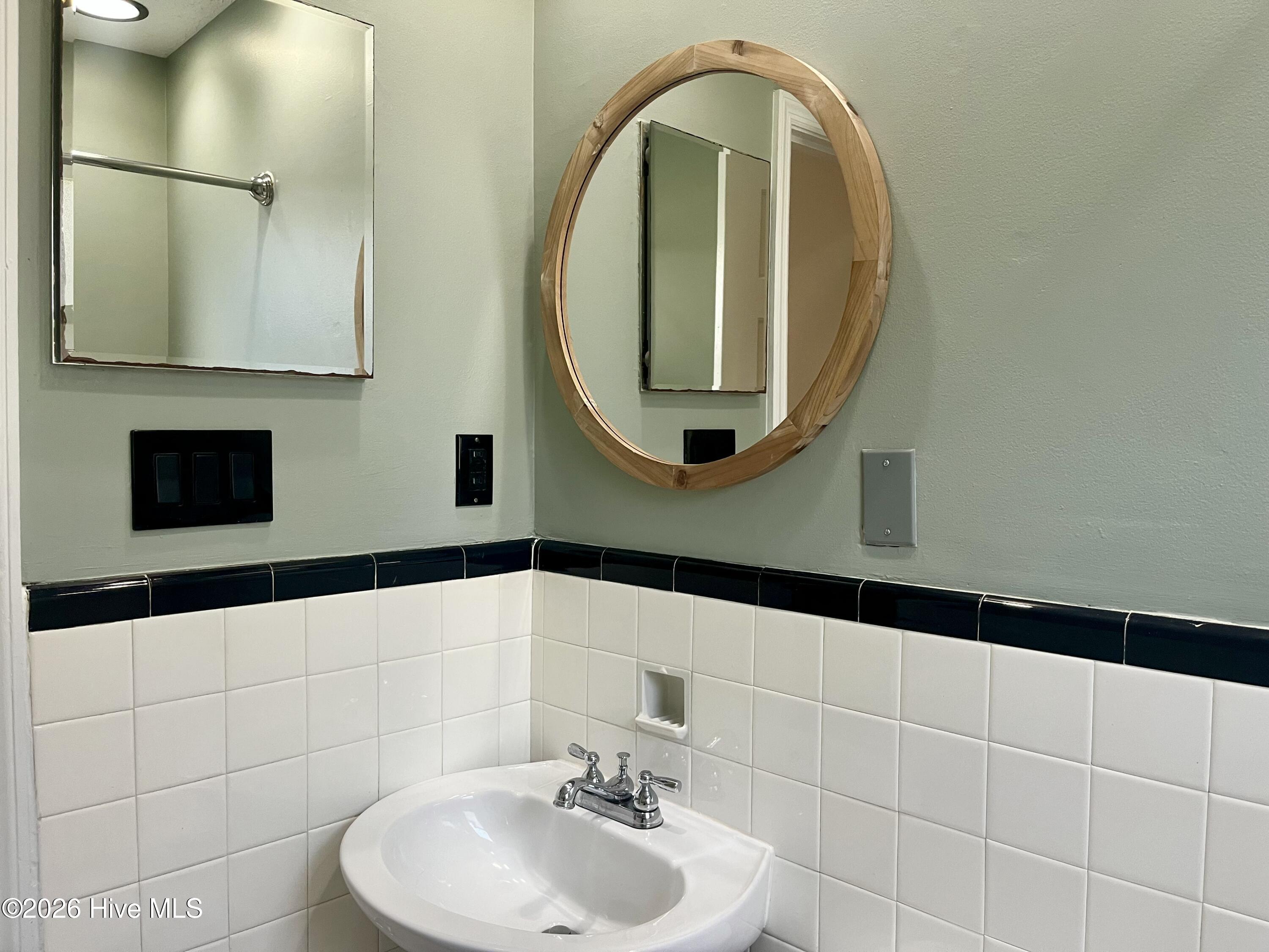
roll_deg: -0.3
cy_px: 476
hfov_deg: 67.3
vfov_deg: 53.1
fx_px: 953
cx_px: 634
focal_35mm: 26
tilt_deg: -3.5
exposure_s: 1/60
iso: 80
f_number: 1.6
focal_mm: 5.1
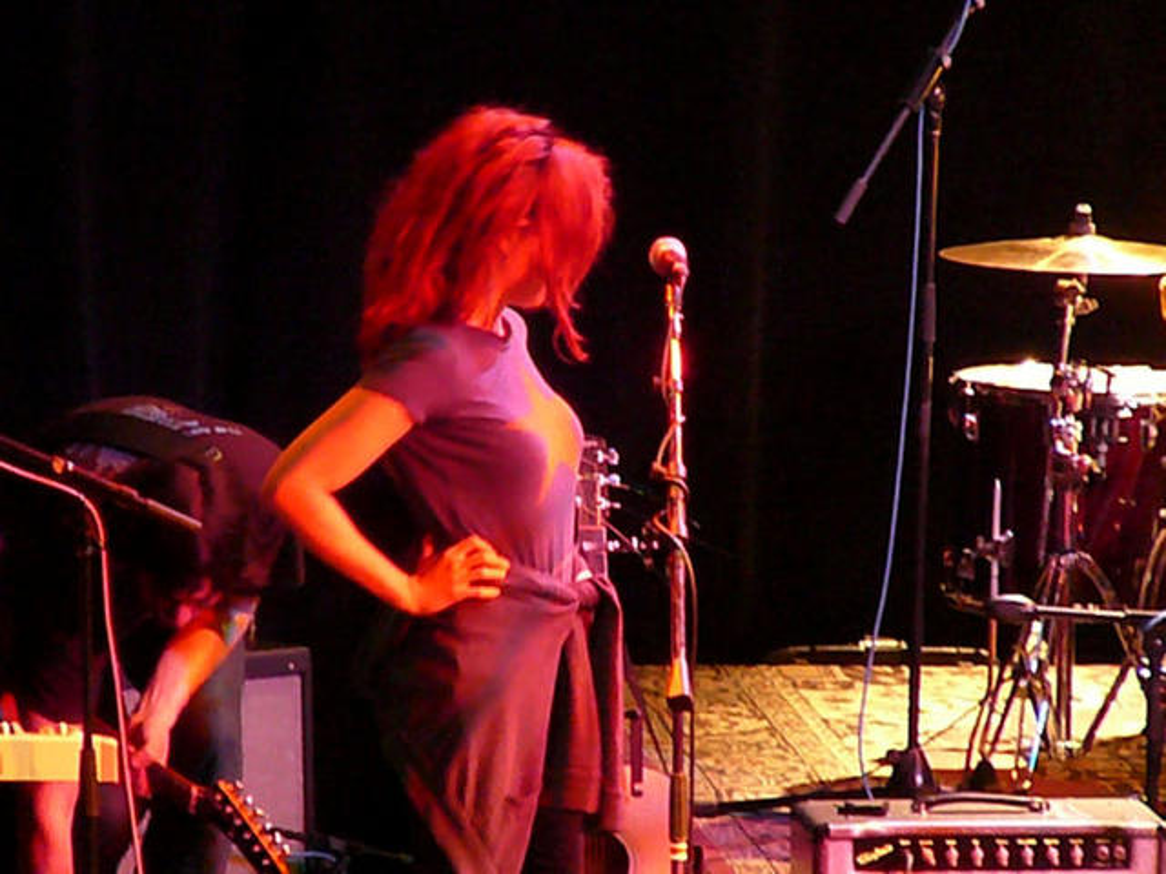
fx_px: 11789
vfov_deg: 4.2
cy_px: 437
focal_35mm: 350
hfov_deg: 5.7
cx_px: 583
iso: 1600
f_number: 4.2
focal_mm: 52
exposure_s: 1/20
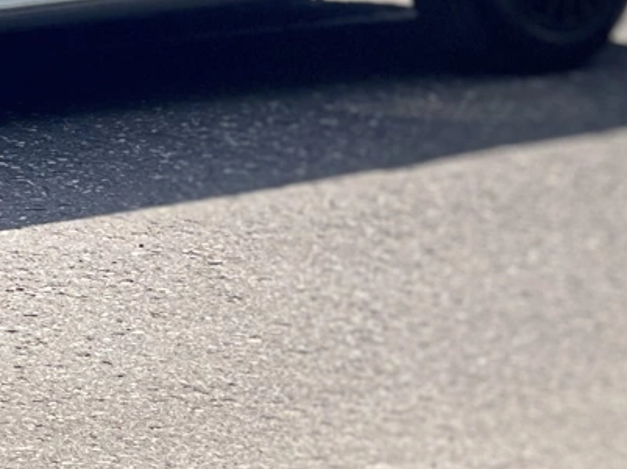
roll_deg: -1.7
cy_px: -150
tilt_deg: -3.7
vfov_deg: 5.8
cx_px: -349
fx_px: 4616
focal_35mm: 255
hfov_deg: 7.6
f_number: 2.2
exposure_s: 1/896
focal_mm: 7.5
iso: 32
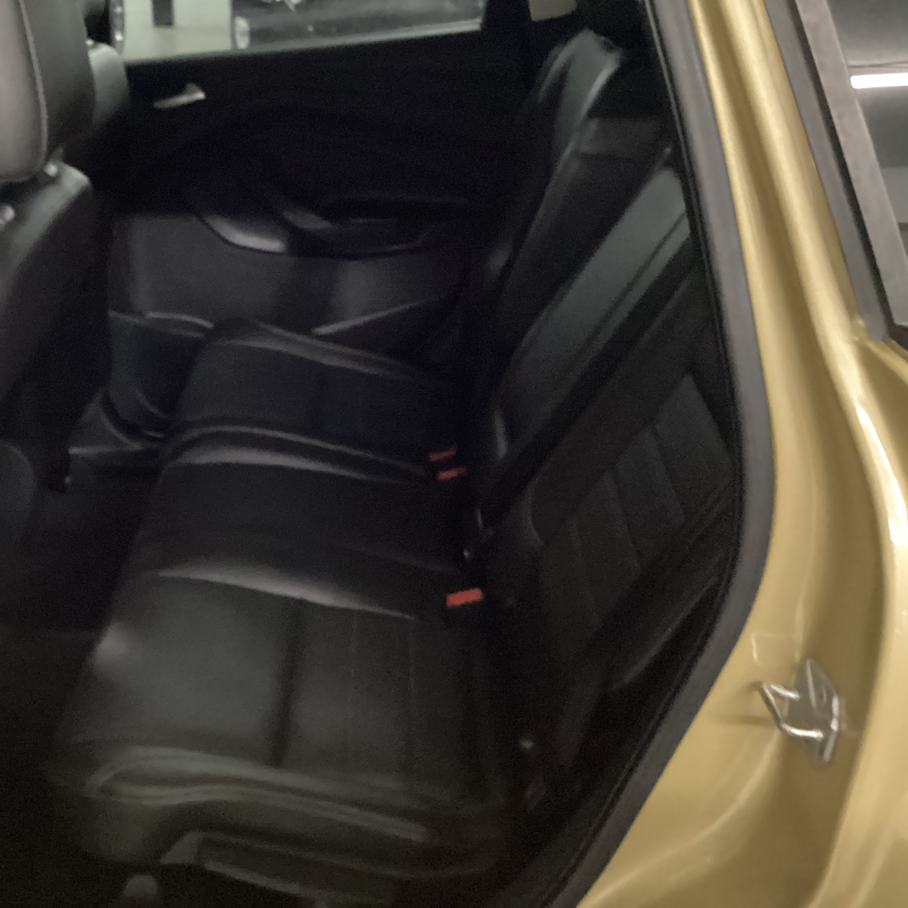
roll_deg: +2.3
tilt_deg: -24.5
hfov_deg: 39.8
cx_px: 232
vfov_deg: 40.9
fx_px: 1217
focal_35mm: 41
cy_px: 401
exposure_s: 1/15
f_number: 2.4
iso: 800
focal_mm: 3.3
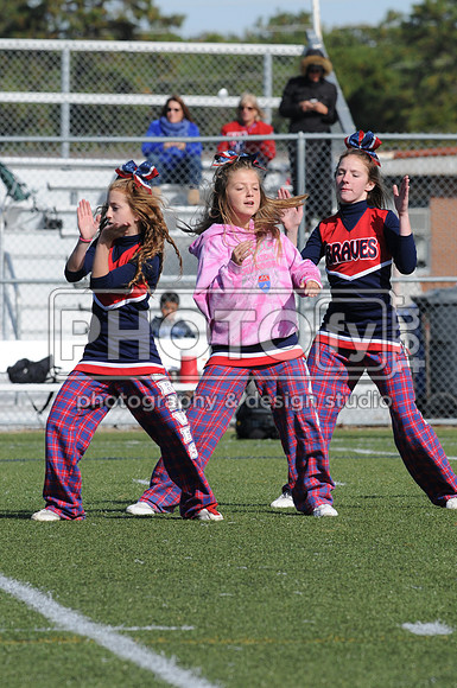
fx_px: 8594
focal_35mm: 450
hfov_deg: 3.0
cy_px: 344
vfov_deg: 4.6
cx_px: 228
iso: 200
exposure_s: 1/500
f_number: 9
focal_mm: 300
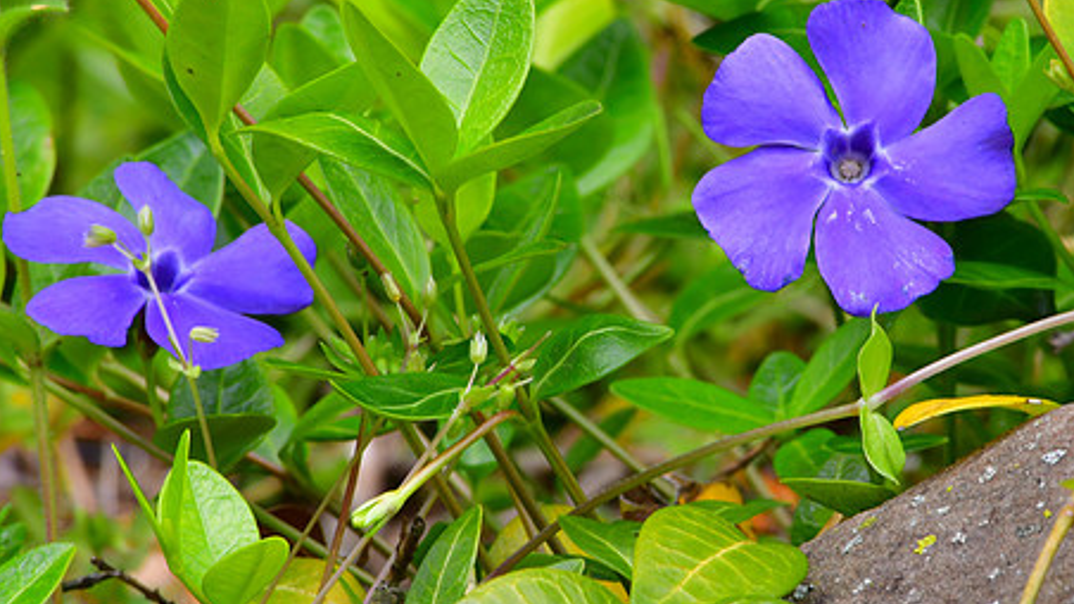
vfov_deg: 2.0
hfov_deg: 3.6
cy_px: 332
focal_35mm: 605
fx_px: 17225
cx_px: 606
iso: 720
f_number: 16
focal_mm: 300
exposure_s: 1/100
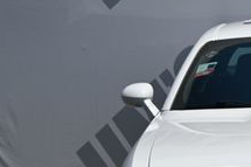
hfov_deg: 10.1
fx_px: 1397
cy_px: 163
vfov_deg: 6.8
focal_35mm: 200
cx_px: 333
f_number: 7.1
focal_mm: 45
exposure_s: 1/400
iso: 100
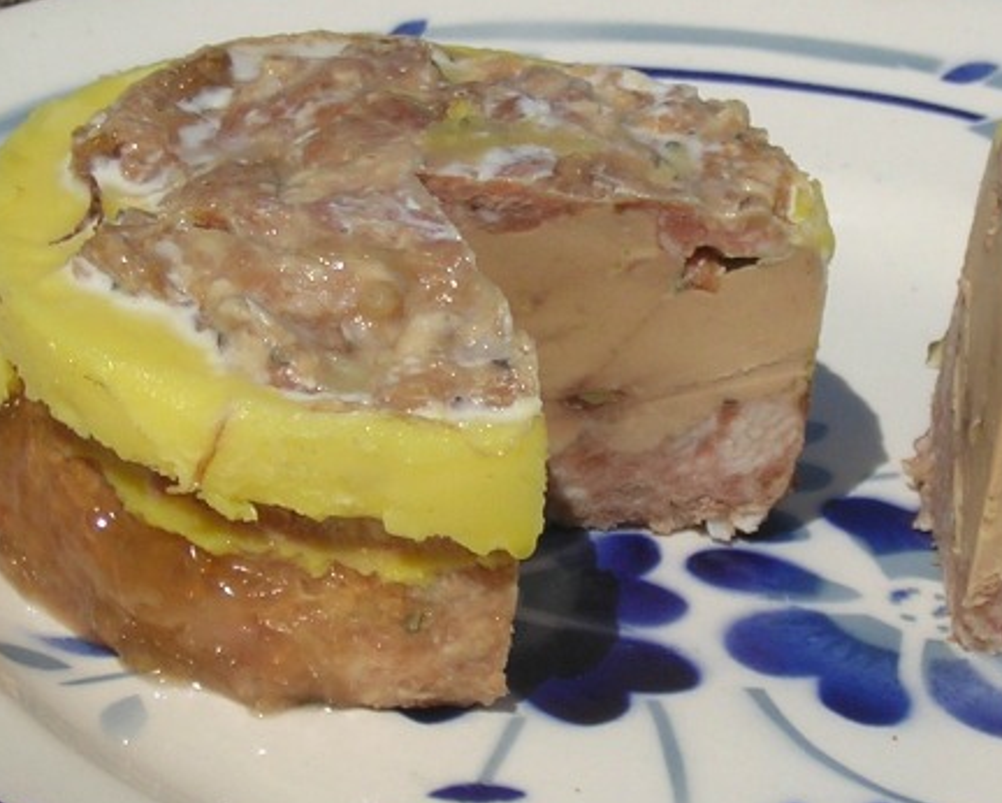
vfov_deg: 8.2
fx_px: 5578
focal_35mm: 188
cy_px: 411
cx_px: 622
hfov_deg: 10.3
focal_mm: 13.6
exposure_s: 1/1381
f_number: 4.6
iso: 100
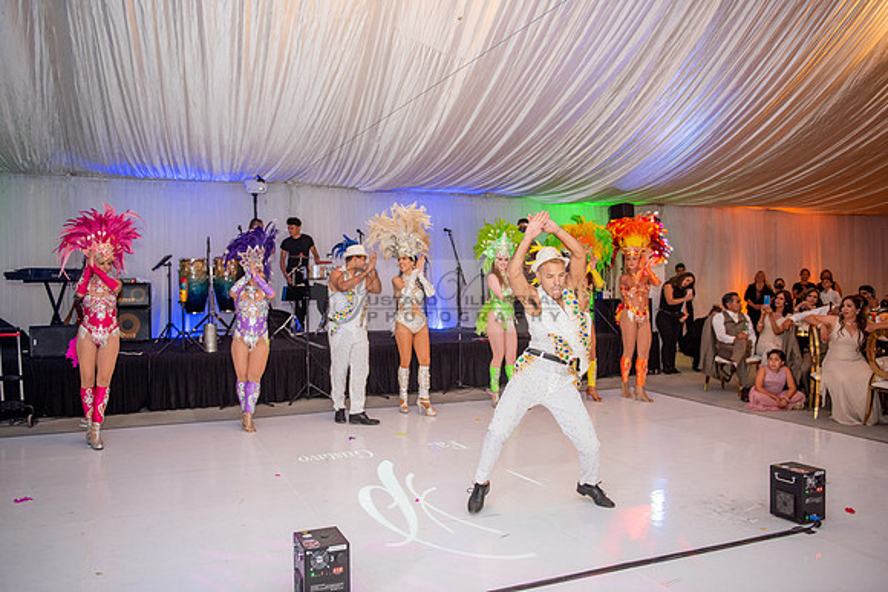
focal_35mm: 29
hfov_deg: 63.6
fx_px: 715
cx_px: 444
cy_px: 296
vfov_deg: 45.0
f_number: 2.8
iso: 1000
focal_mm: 29
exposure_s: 1/160
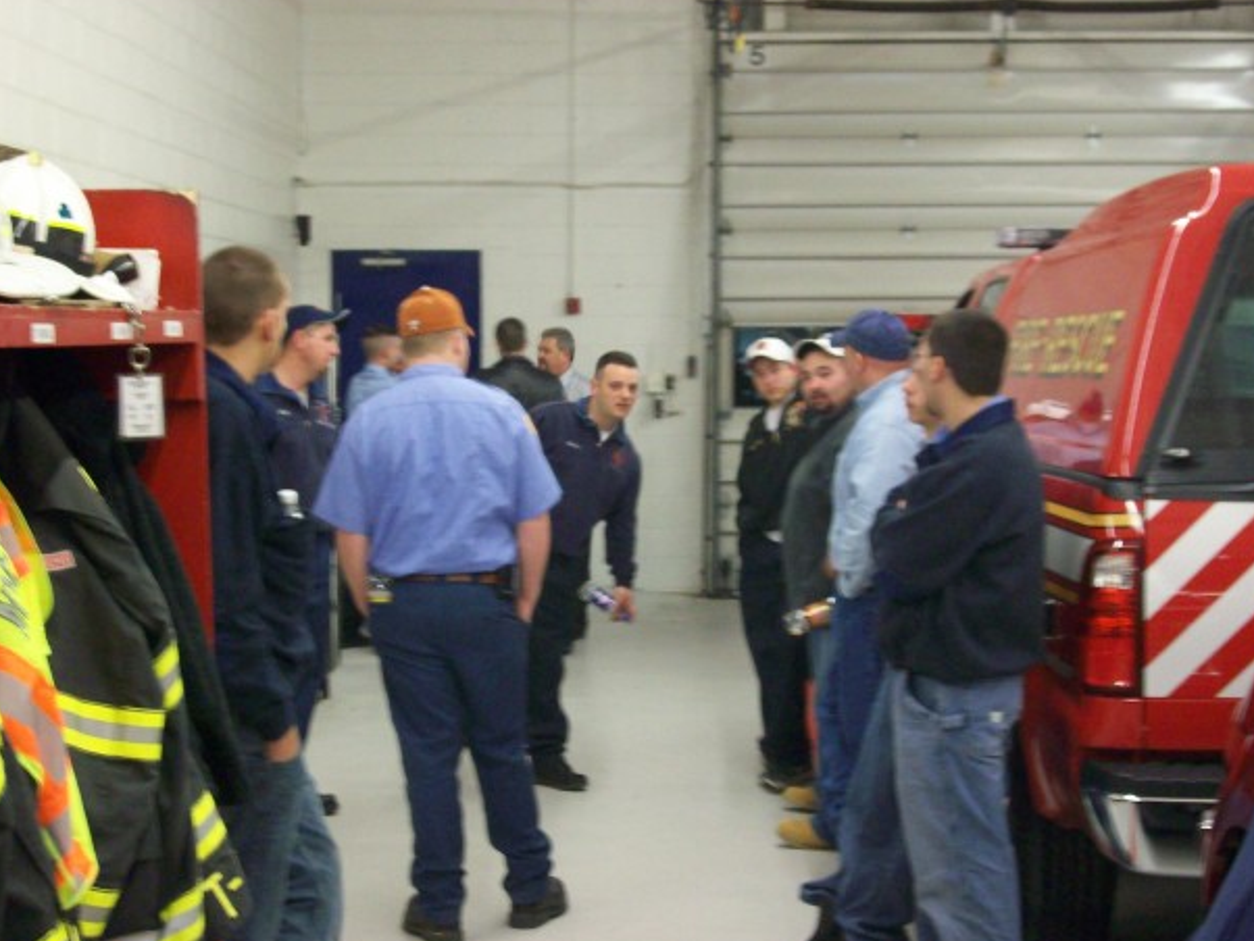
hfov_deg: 28.5
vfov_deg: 21.6
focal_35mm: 68
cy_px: 473
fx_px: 2464
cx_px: 612
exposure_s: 1/8
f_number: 3.8
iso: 200
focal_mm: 10.7
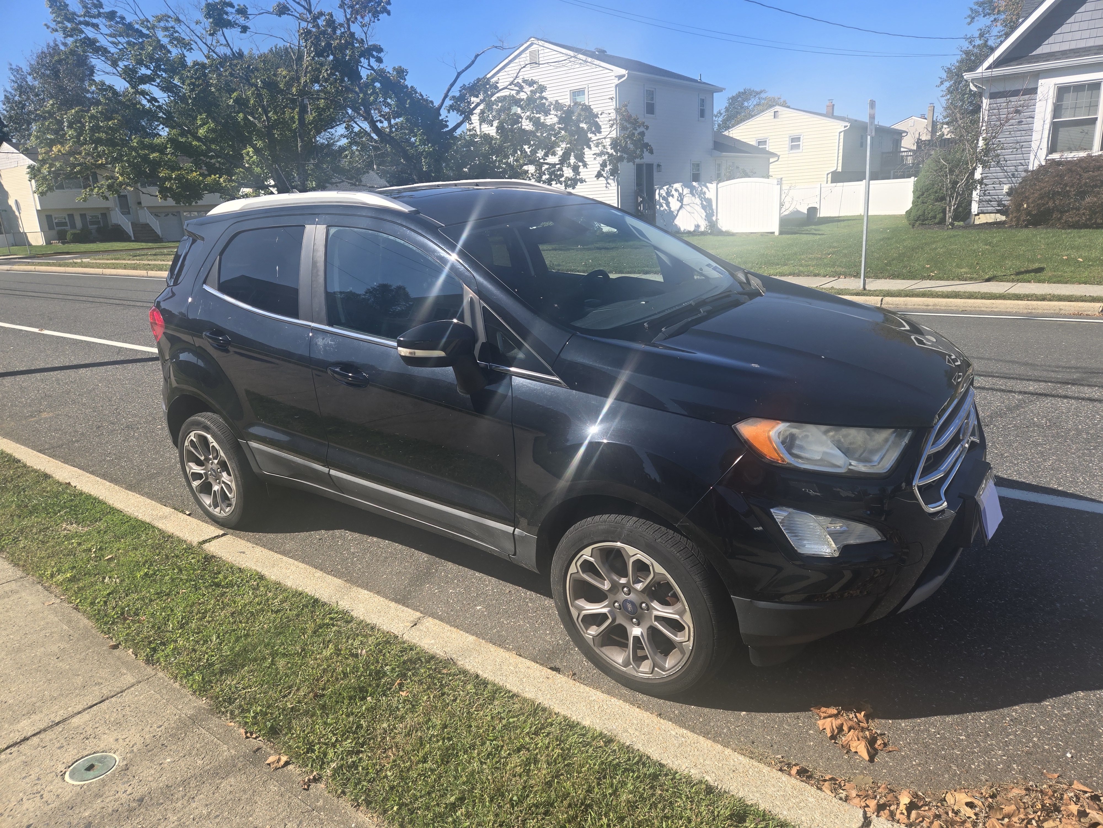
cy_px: 414
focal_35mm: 23
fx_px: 733
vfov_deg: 58.9
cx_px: 552
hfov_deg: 73.9
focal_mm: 5.4
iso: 25
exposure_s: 1/1148
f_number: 1.8
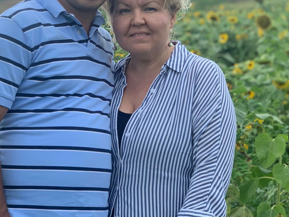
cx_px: 131
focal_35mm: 91
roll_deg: -1.7
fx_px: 760
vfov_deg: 16.2
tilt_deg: +0.6
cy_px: 75
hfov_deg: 21.5
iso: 16
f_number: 2.4
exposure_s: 1/396
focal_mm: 6
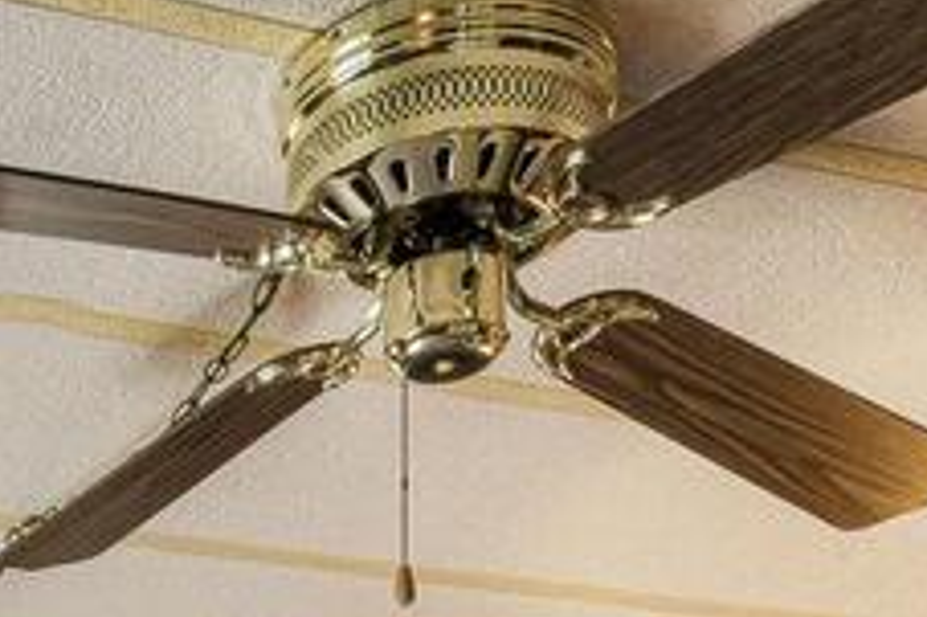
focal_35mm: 89
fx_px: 2290
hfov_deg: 20.9
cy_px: 1471
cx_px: -265
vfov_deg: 12.3
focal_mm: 14
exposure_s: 2
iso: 100
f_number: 22
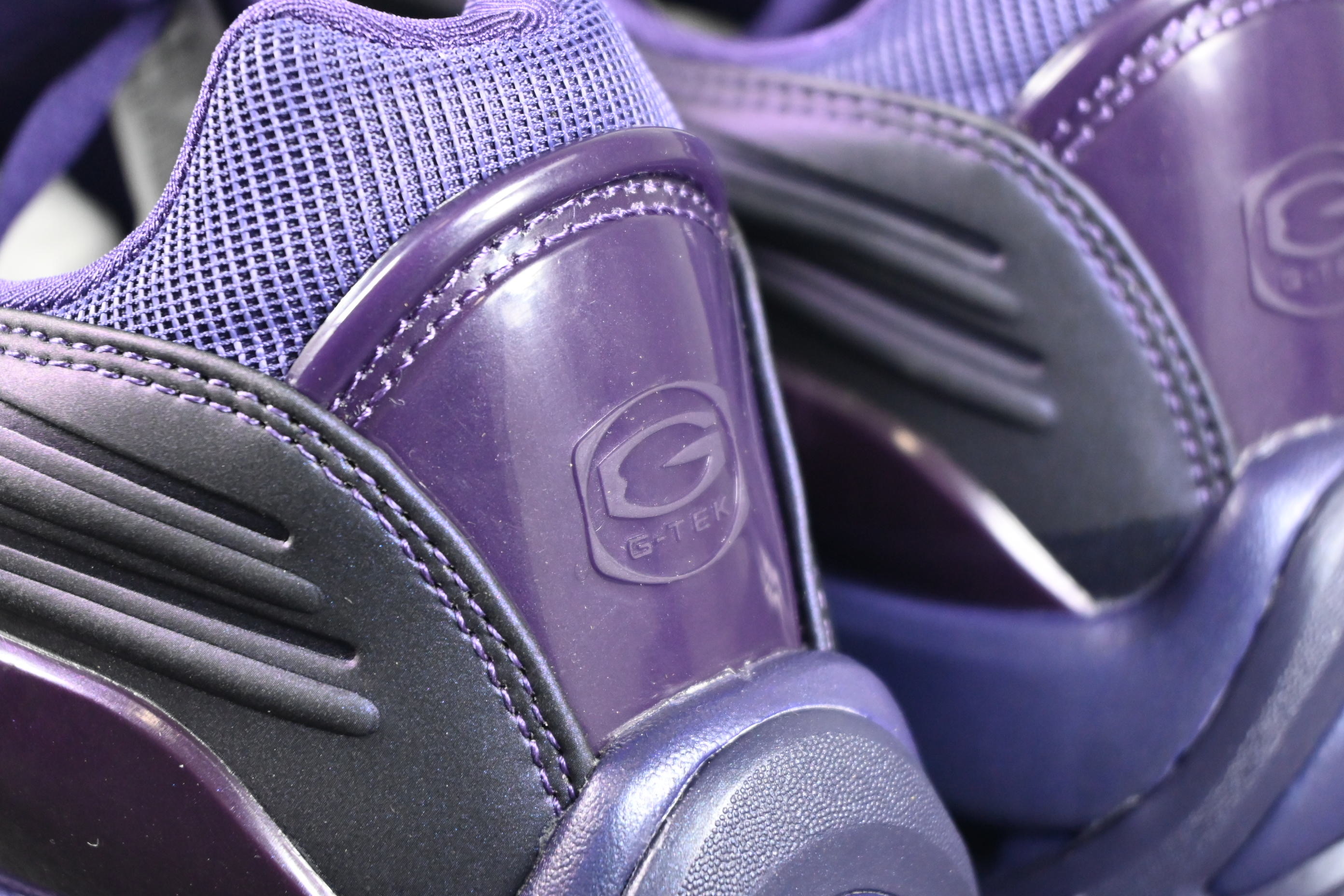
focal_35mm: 75
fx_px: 2800
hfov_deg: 27.0
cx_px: 672
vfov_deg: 18.2
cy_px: 448
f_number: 6.3
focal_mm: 50
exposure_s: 1/125
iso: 2200
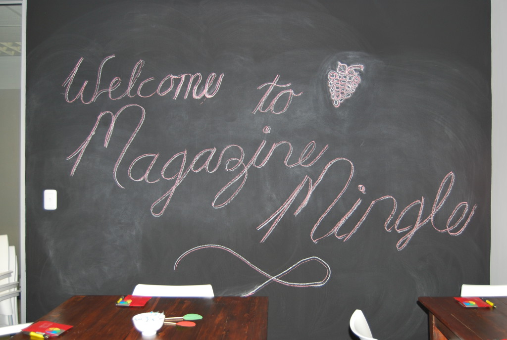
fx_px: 508
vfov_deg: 37.0
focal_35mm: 36
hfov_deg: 53.0
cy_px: 170
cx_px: 254
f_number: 4
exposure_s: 1/60
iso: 250
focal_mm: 24
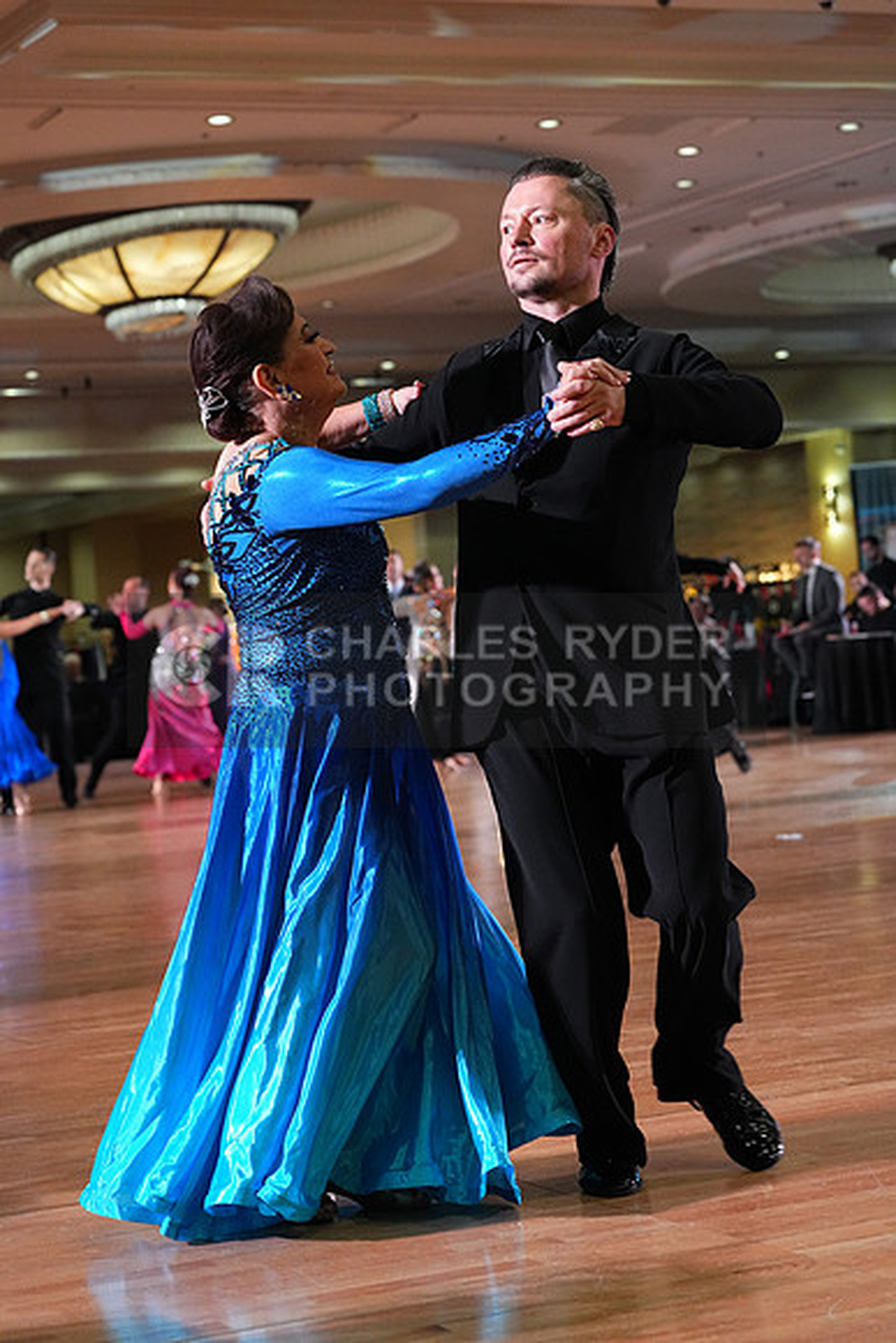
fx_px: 2873
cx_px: 448
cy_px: 672
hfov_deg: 17.7
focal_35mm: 77
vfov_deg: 26.3
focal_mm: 77
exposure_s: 1/400
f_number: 5
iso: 6400
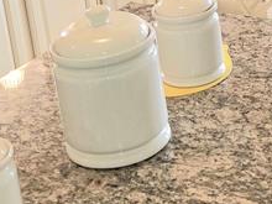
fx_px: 841
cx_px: 178
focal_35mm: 107
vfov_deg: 13.0
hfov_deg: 18.3
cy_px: -108
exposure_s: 1/60.2
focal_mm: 6.3
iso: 25
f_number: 1.7
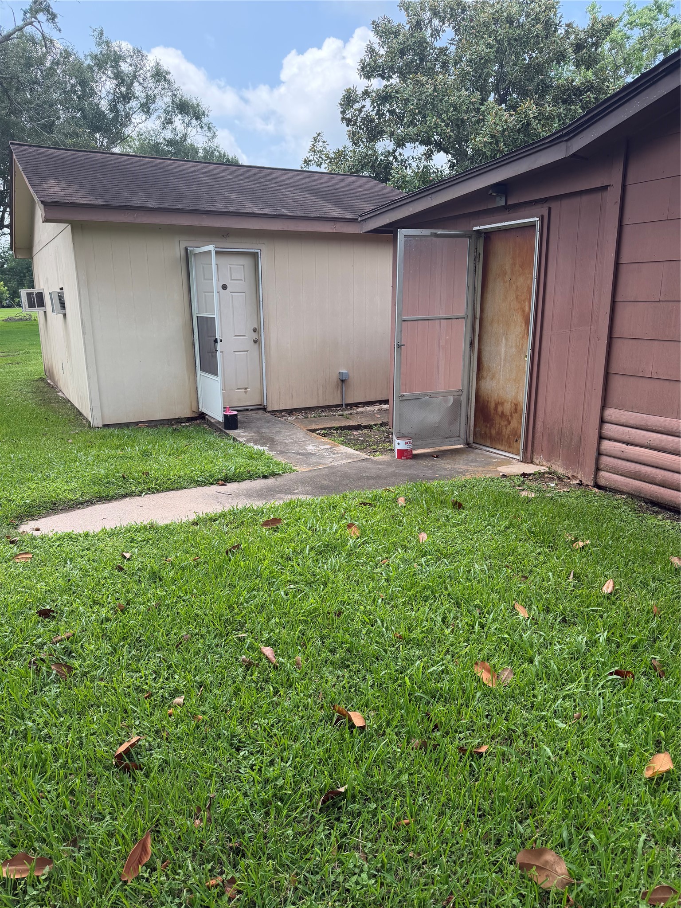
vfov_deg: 71.6
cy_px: 454
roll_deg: +0.1
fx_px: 630
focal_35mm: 24
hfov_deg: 56.8
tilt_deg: -15.1
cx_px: 340
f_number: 1.78
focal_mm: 6.76
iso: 100
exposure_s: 1/1192
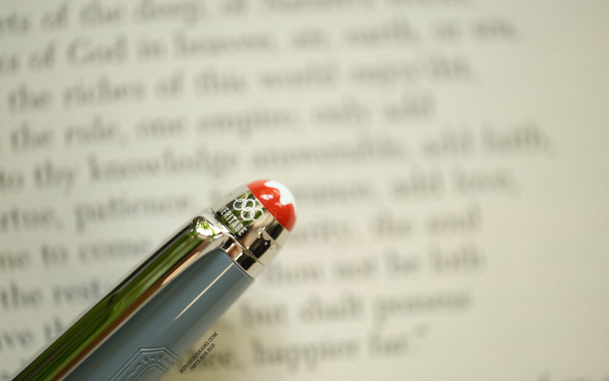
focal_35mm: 123
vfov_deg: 10.6
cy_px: 194
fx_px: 2041
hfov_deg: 17.0
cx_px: 304
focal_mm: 80
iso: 250
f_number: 2.8
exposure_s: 1/120
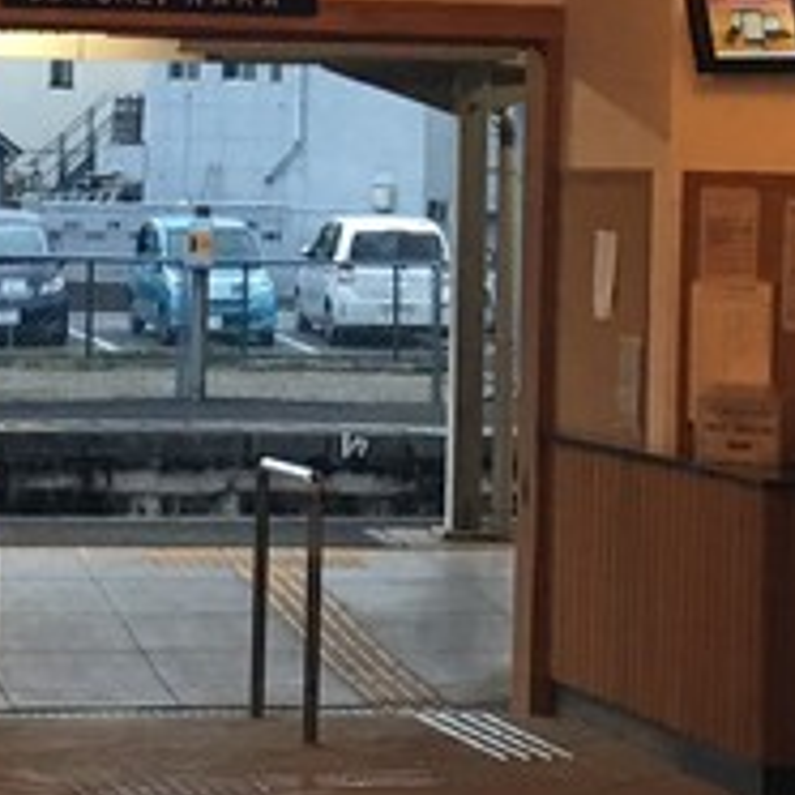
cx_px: 517
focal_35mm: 165
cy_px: -26
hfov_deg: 10.6
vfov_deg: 10.5
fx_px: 4287
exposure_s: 1/15
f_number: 2.2
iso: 40
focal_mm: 4.15
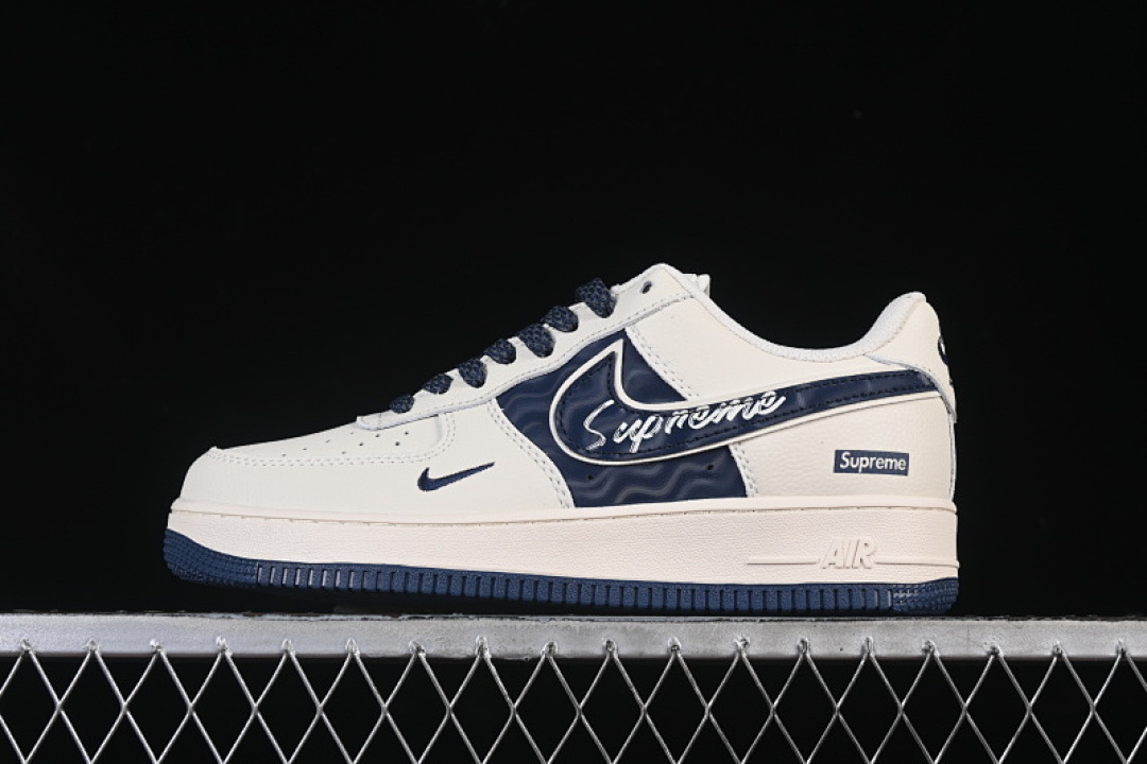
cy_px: 382
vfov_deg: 18.2
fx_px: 2389
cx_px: 574
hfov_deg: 27.0
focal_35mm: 75
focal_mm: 50
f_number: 8
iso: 160
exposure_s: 1/80
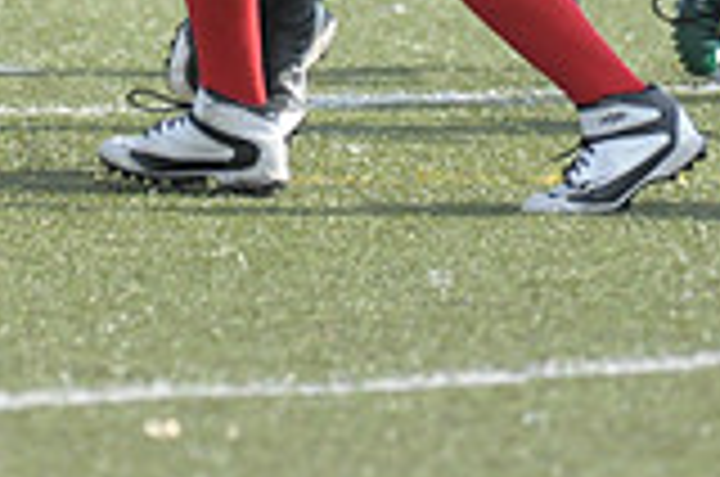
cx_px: 220
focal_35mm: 1412
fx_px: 28184
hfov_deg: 1.5
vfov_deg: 1.0
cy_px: -340
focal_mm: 260
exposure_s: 1/4000
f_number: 4
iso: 1600
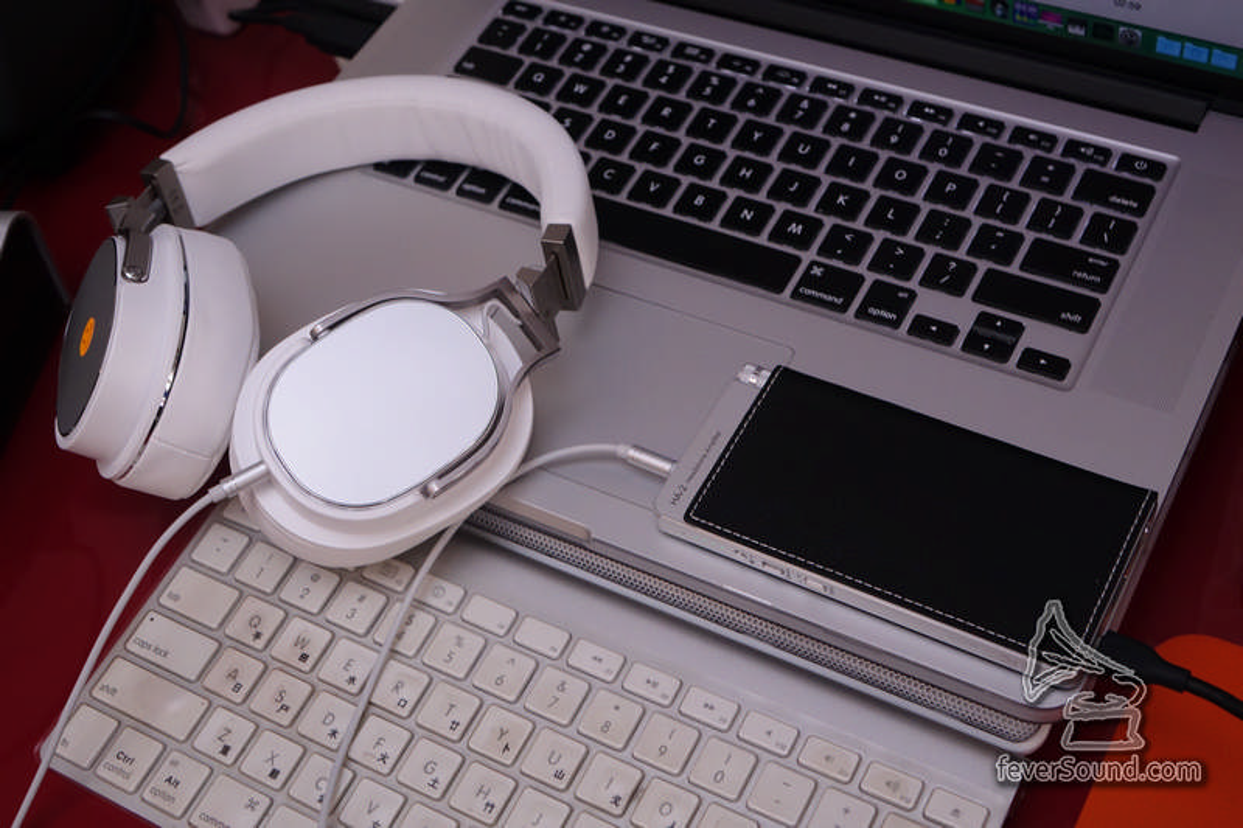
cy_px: 414
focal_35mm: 50
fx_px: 1726
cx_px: 622
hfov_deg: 39.6
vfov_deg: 27.0
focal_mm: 18.21
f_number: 4
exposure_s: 1/60
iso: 1000
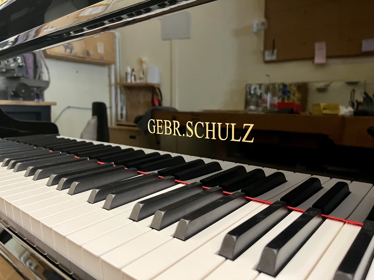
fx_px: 281
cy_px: 140
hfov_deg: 67.3
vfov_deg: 53.1
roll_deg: +3.0
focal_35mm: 26
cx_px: 187
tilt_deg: -10.1
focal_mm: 5.1
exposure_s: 1/33
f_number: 1.6
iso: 640
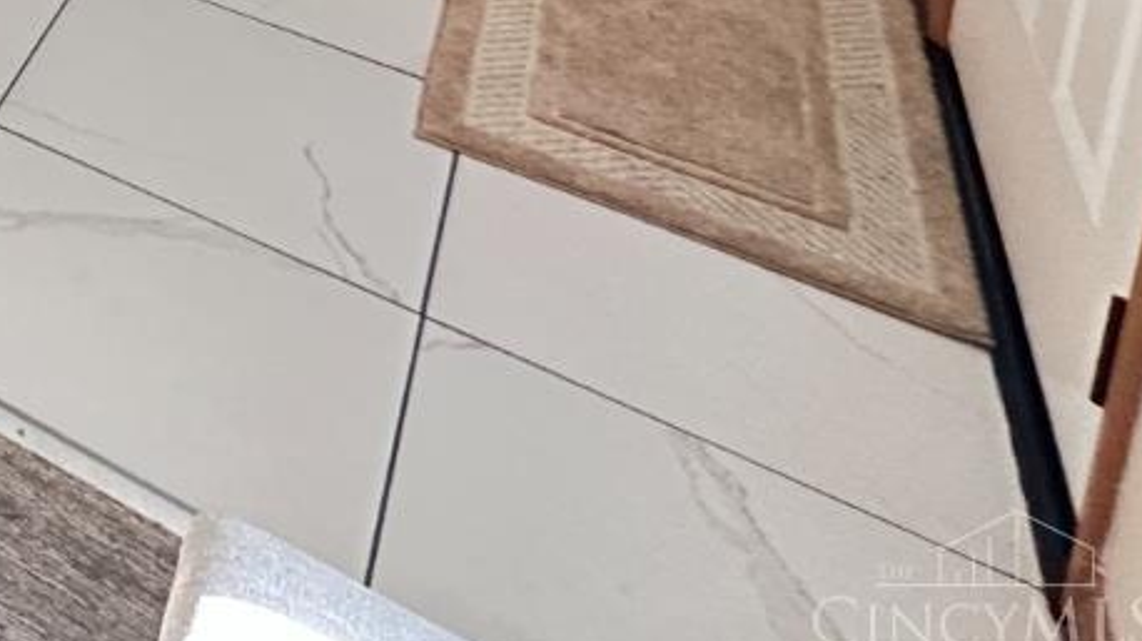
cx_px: -676
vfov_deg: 16.8
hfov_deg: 26.2
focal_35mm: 50
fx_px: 1513
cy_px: -695
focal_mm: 2.22
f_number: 2.2
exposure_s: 1/60
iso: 640
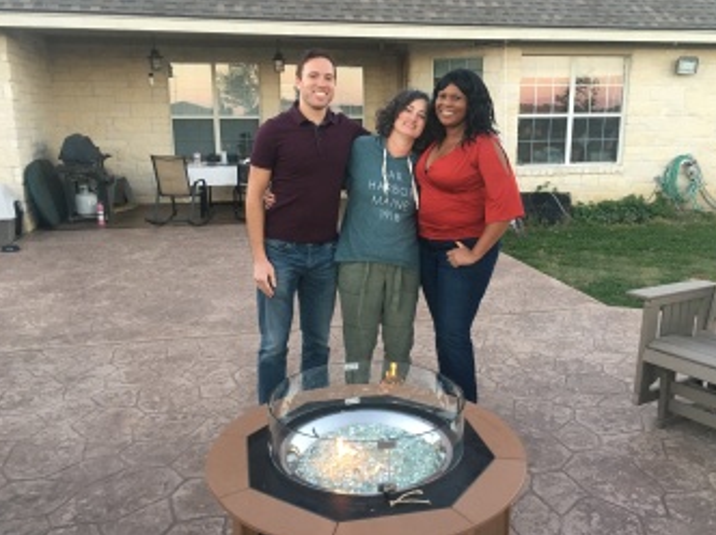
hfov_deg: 56.8
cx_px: 380
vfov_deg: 44.1
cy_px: 265
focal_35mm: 32
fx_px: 661
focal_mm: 4.15
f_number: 2.2
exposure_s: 1/30
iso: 40
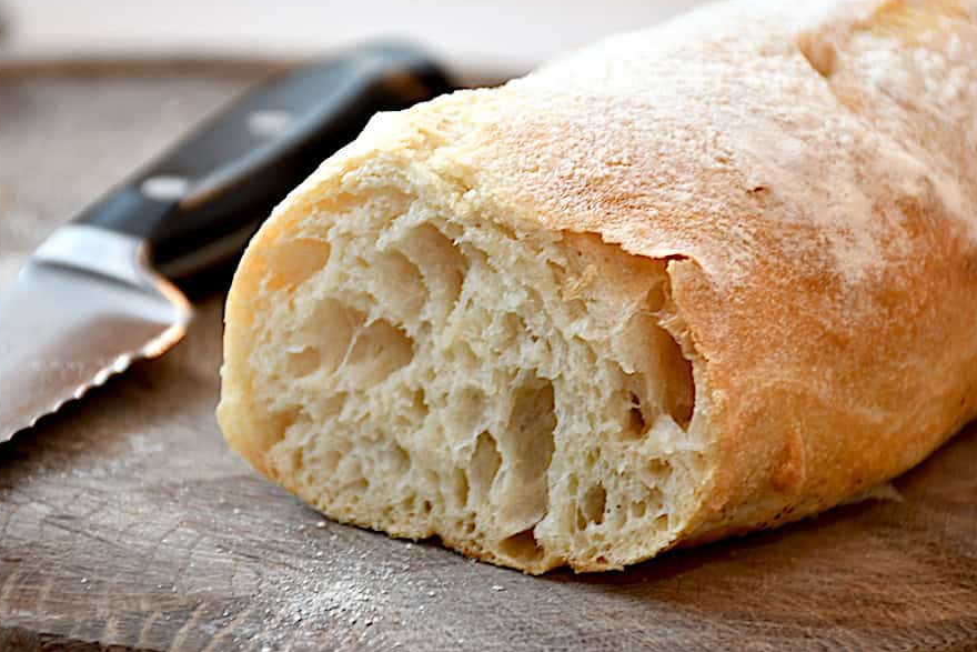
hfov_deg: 9.1
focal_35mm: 227
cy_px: 279
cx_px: 463
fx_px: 6161
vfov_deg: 6.1
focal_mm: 130
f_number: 5.6
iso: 450
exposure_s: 1/60
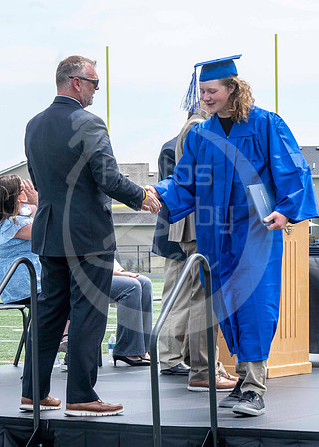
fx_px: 1934
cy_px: 123
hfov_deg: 9.4
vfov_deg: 13.2
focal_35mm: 152
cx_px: 84
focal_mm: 70
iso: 200
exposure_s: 1/250
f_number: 13
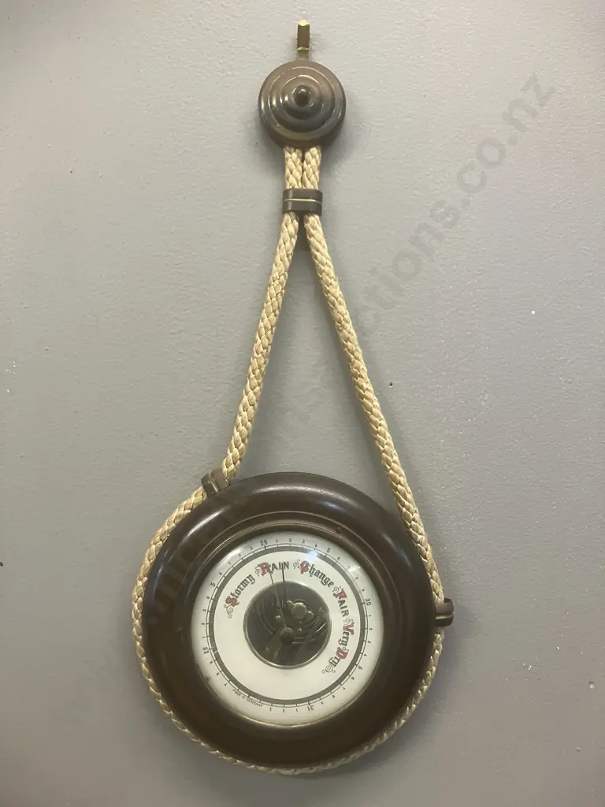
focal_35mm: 28
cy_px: 404
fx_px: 652
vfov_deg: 63.4
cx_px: 302
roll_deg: +0.0
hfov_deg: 49.7
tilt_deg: +4.9
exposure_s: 1/50
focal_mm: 3.99
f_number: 1.8
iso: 125
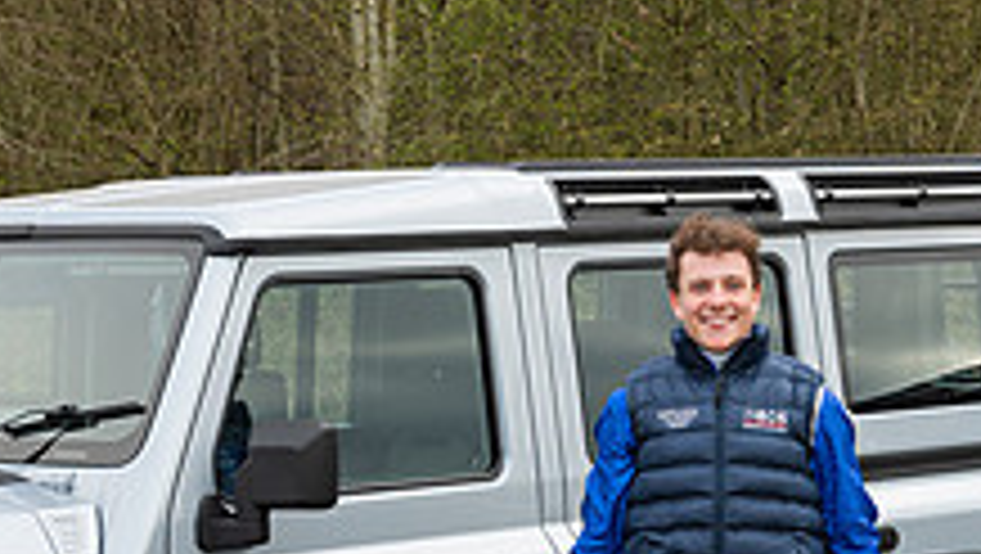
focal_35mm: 130
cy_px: 324
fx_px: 3384
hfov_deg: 16.5
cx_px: 587
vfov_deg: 9.3
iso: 400
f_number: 5
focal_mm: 40
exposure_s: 1/250
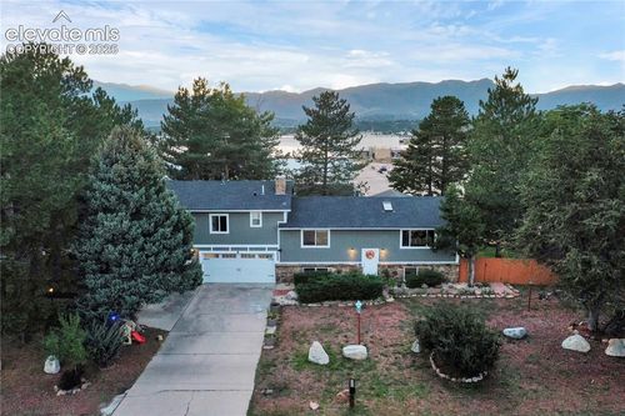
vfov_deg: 46.4
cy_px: 208
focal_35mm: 28
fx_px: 486
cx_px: 312
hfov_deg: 65.5
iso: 800
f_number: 3.5
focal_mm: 10.26
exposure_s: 1/50
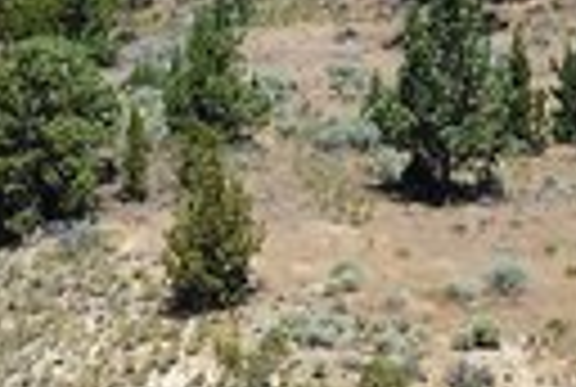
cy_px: -934
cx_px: -4
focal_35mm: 554
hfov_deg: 3.7
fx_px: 8885
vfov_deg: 2.5
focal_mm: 13.6
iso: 80
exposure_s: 1/640
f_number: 4.4
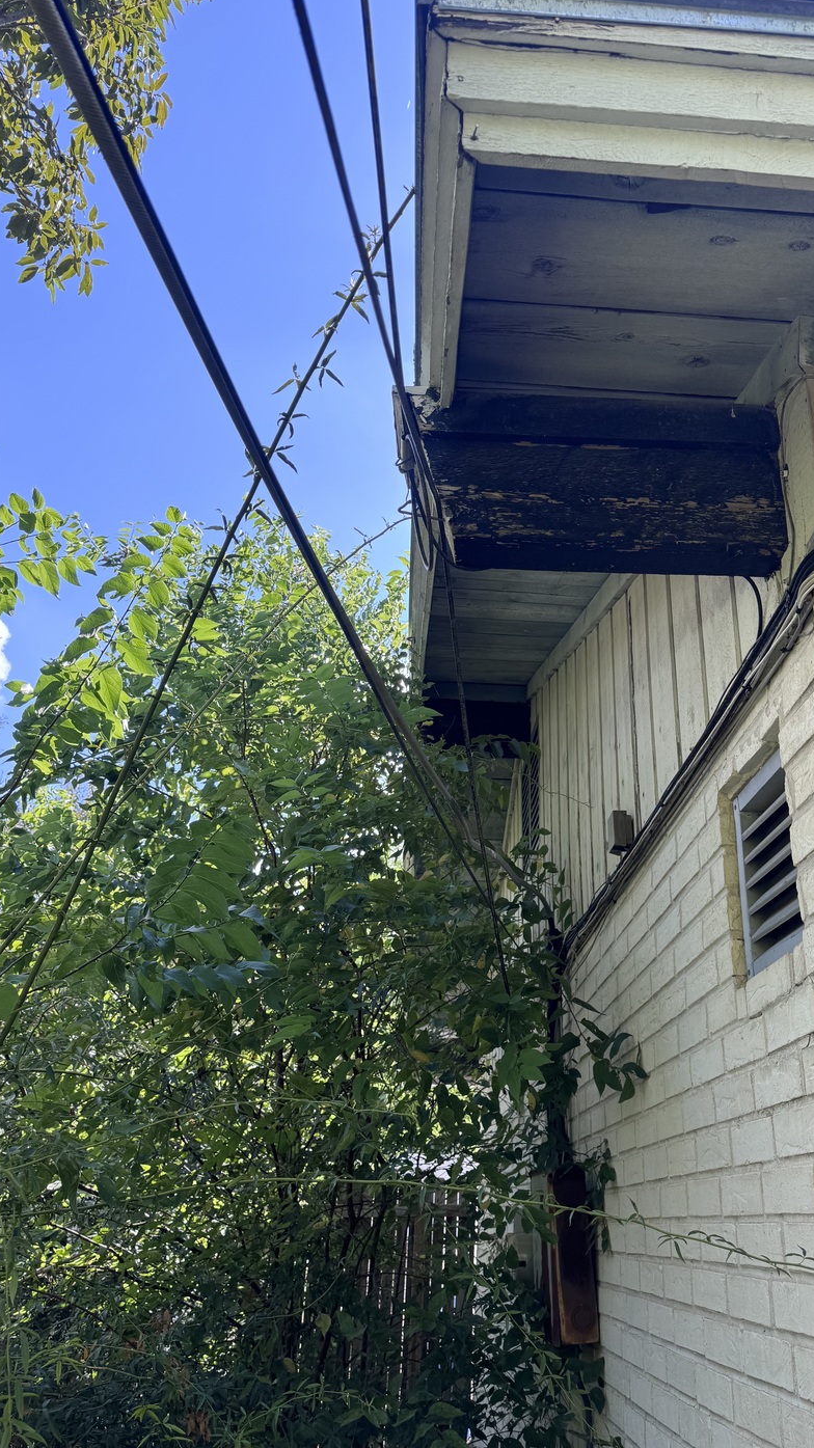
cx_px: 487
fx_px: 1037
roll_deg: -0.4
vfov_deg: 69.9
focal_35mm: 27
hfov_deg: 42.7
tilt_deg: +26.1
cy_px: 734
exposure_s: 1/693
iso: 80
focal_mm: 6.76
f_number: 1.78
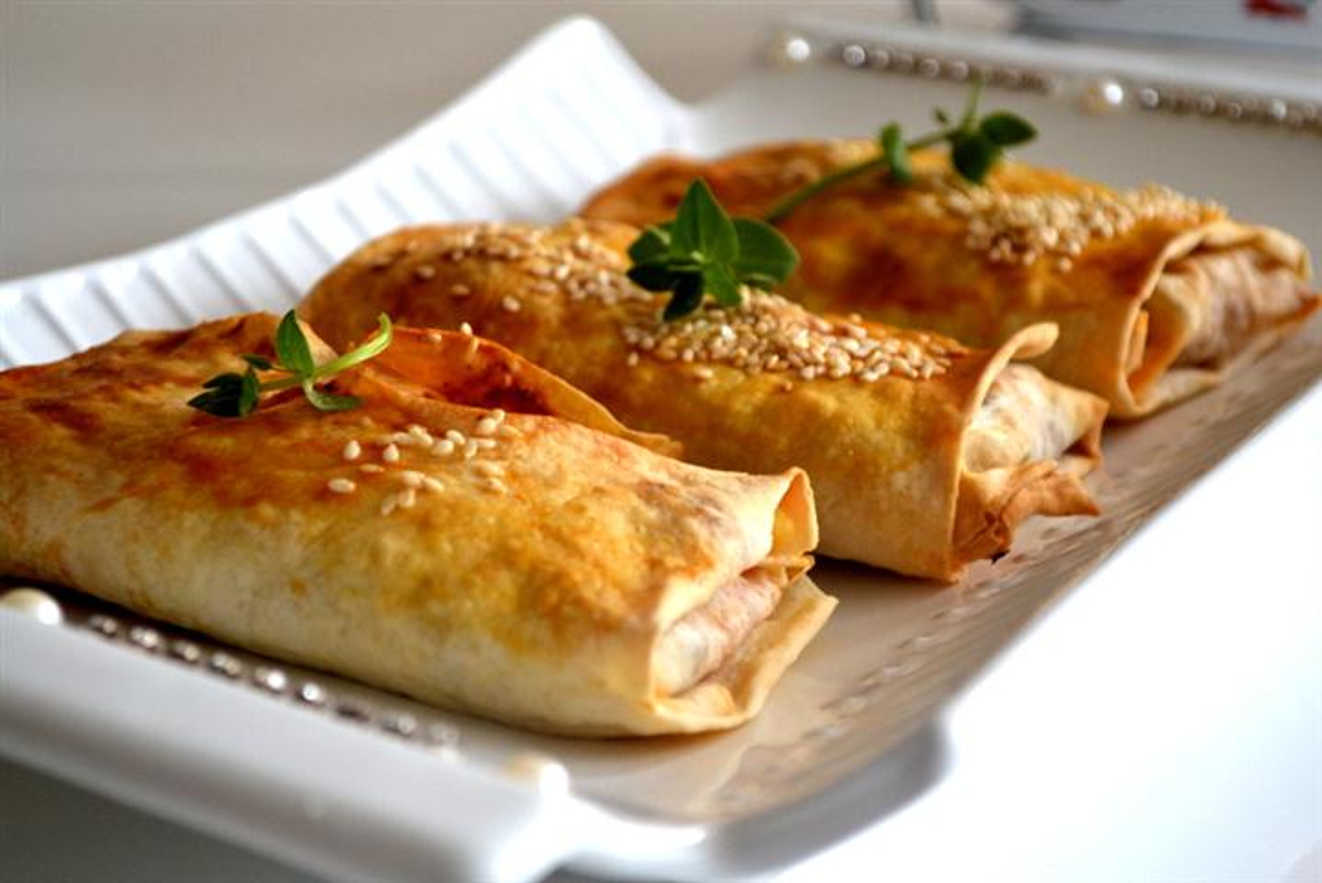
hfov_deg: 24.6
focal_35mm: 82
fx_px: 3031
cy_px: 442
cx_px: 661
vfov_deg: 16.6
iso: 320
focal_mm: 55
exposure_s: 1/125
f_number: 5.6
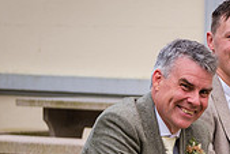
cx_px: 322
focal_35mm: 276
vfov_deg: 5.0
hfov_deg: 7.4
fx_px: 1765
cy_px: 219
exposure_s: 1/500
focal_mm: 50
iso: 320
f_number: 2.8
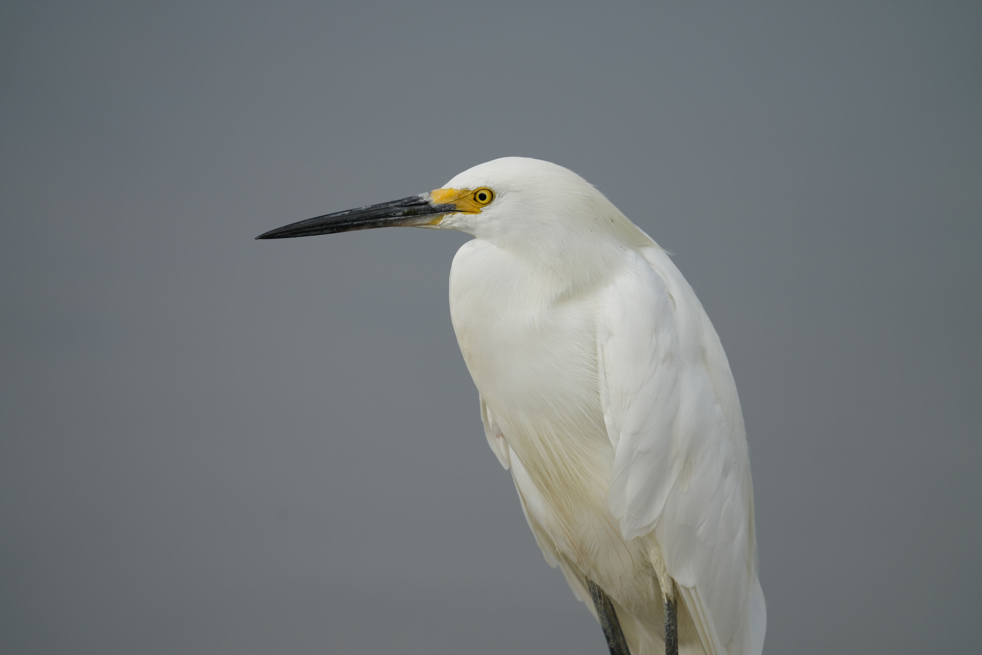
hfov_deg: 3.4
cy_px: 328
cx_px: 491
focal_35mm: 600
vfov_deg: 2.3
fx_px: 16365
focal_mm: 600
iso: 320
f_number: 5.6
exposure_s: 1/1600
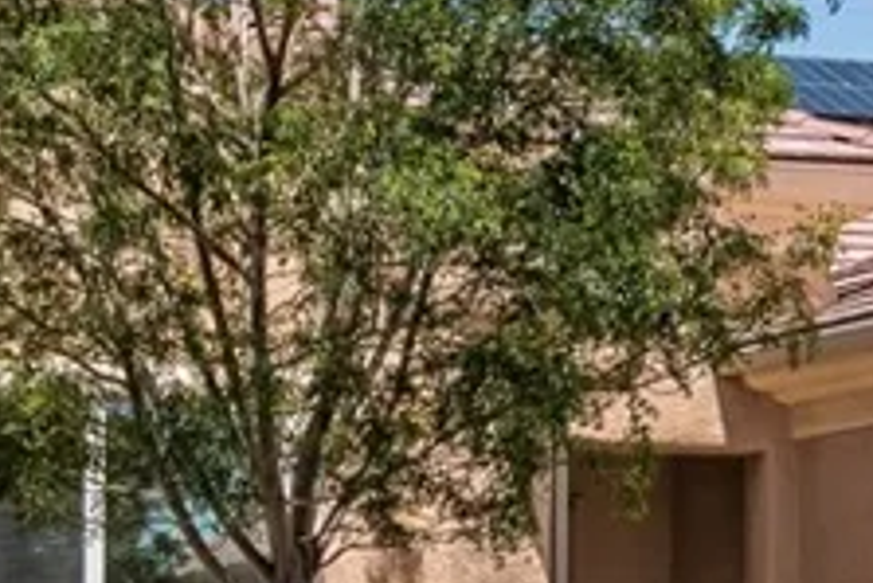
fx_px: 3785
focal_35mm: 156
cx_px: 857
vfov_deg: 8.7
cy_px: 708
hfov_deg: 13.0
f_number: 8
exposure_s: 1/8000
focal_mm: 23
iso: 400
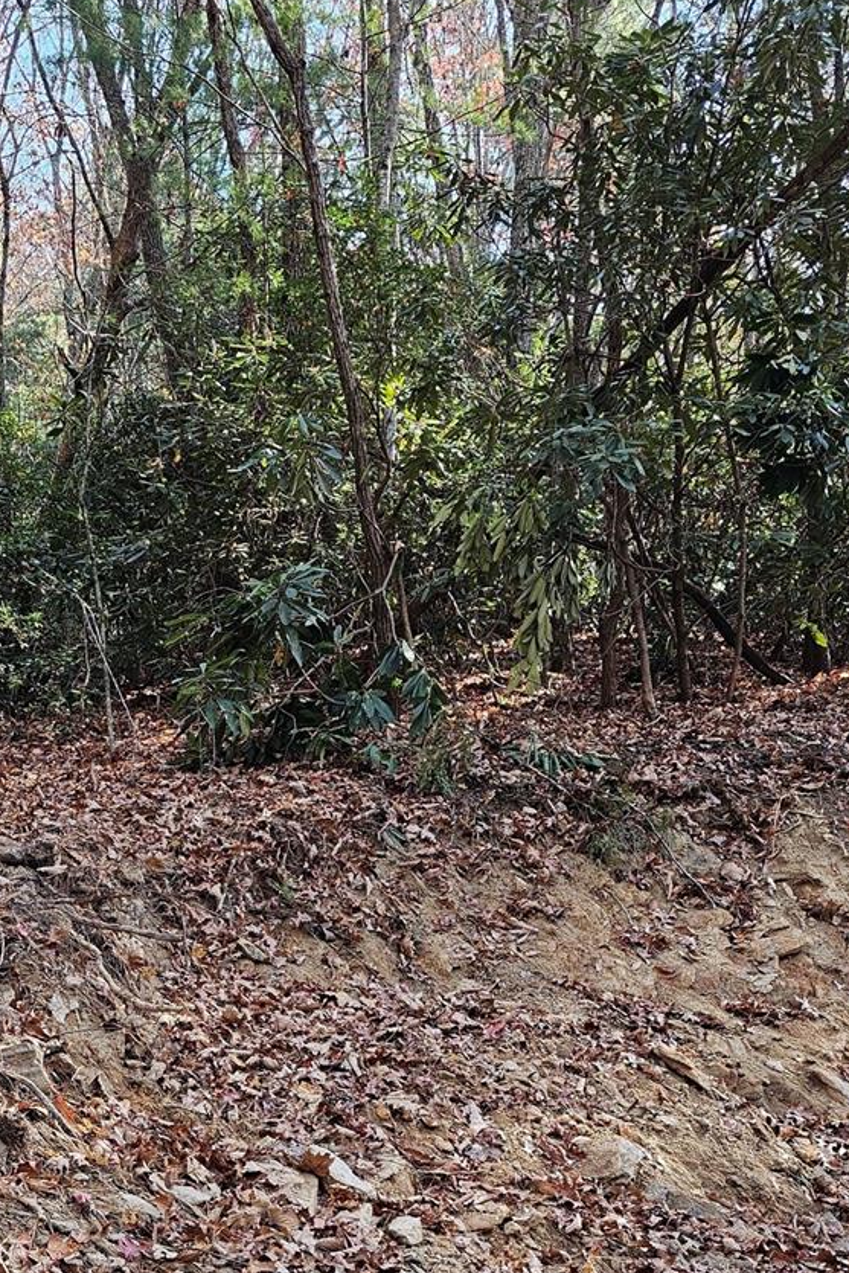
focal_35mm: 44
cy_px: 1151
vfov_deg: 41.0
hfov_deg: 29.9
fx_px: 1556
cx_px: 189
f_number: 1.7
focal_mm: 6.3
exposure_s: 1/207
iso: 64
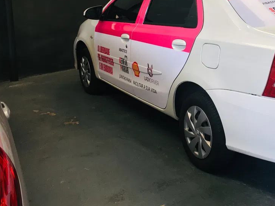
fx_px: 405
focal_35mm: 51
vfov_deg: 28.0
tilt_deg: -7.1
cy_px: 43
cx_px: 227
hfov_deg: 36.0
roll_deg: +0.5
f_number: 2.2
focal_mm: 4.15
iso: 32
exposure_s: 1/60
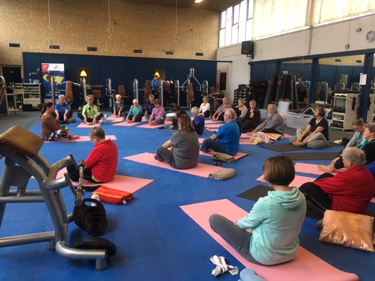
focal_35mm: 29
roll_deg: -2.0
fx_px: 314
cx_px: 188
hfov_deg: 61.7
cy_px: 140
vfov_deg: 48.2
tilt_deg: -9.3
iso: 80
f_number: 2.2
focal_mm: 4.15
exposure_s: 1/33
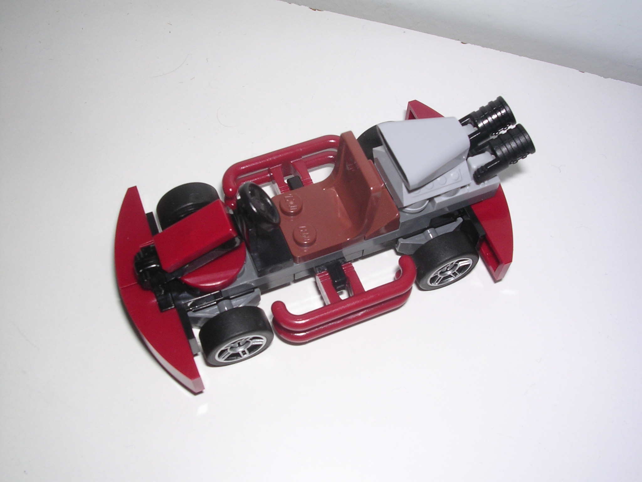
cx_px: 321
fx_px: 705
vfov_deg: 37.7
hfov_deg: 49.0
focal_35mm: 38
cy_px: 241
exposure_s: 1/60.1
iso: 100
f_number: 5.6
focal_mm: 5.8
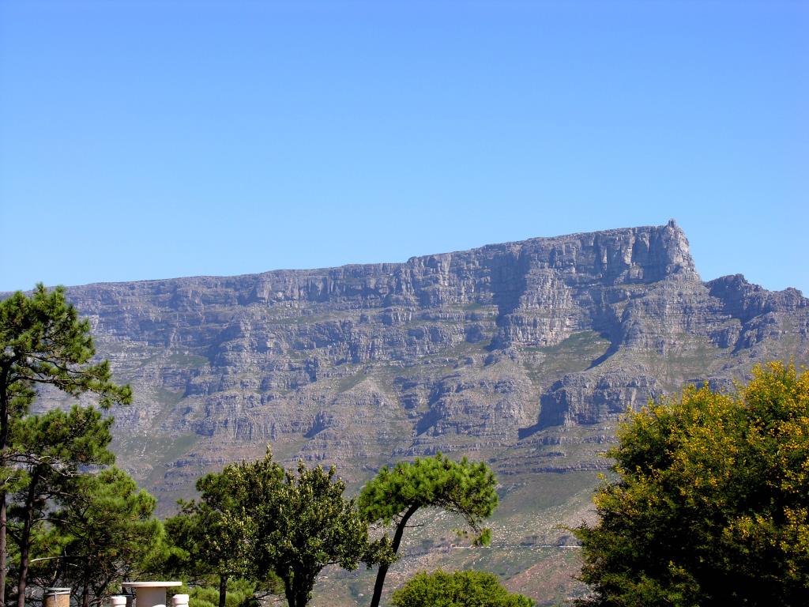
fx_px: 2010
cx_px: 404
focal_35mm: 86
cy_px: 304
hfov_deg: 22.8
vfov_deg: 17.2
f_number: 6.2
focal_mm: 21.8
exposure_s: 1/167
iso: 50
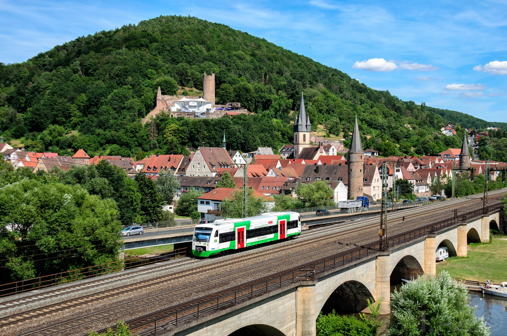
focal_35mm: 48
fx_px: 675
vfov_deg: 28.0
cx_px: 254
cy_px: 168
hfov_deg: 41.2
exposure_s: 1/800
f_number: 7.1
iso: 320
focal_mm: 32
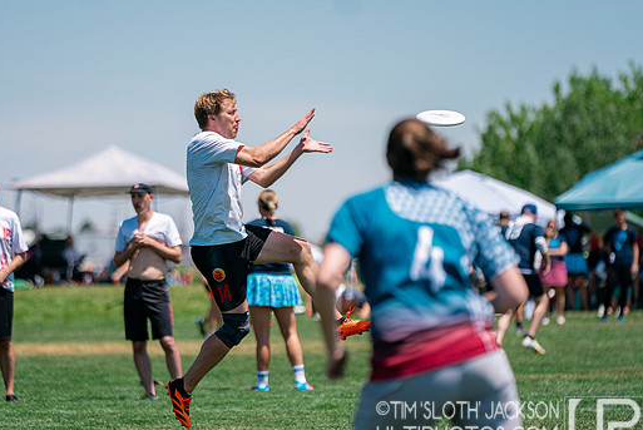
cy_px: 239
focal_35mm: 305
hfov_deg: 6.7
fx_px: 5452
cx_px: 262
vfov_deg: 4.5
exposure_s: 1/6400
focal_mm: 200
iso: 250
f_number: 2.8
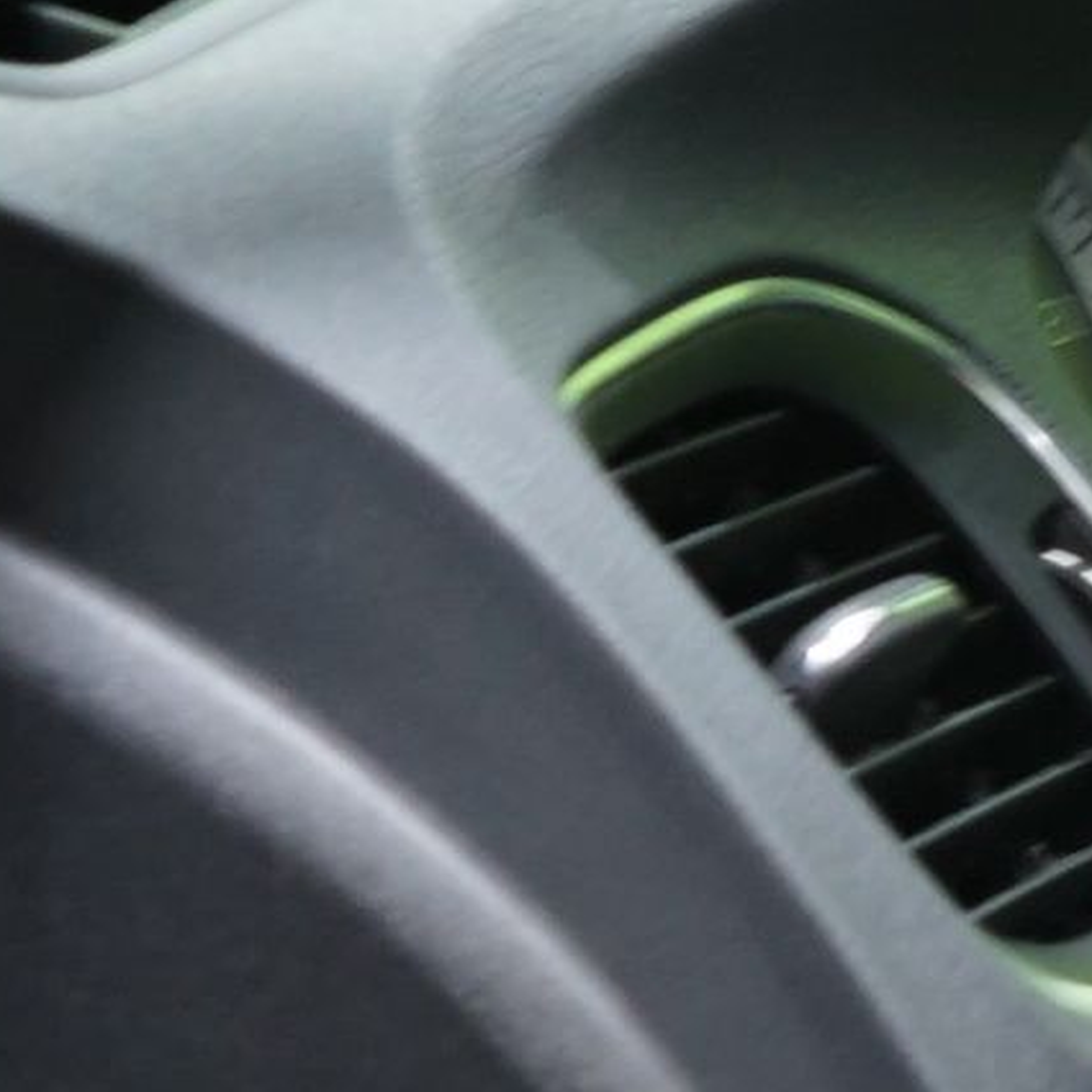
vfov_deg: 6.7
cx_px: 4900
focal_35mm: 260
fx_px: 9279
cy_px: 853
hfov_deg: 5.5
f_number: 4.5
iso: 800
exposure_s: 1/20
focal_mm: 33
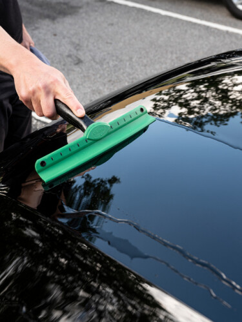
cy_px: 161
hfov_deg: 28.6
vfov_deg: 37.5
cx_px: 121
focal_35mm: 51
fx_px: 475
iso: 400
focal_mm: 64
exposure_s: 1/125
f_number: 11
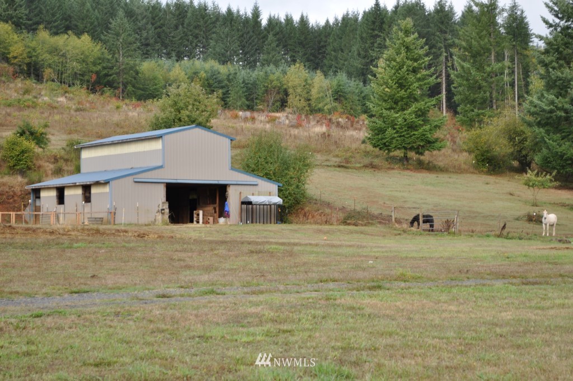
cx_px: 286
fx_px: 1311
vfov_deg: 16.5
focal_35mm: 82
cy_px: 190
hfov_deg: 24.6
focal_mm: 55
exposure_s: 1/160
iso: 200
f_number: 6.3
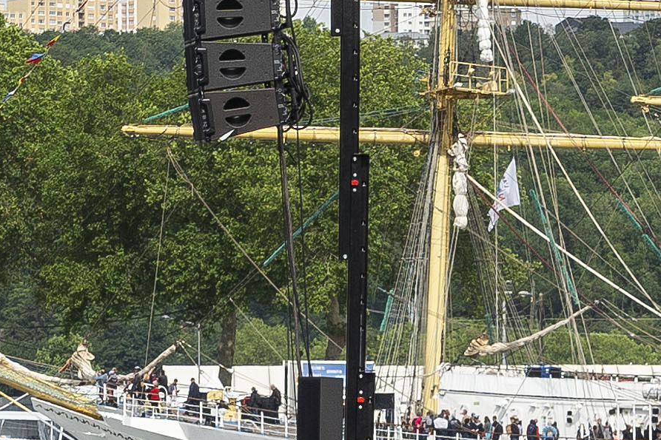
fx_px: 5305
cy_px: 519
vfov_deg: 4.7
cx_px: 429
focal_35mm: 289
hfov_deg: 7.1
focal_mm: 43
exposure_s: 1/160
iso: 125
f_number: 11
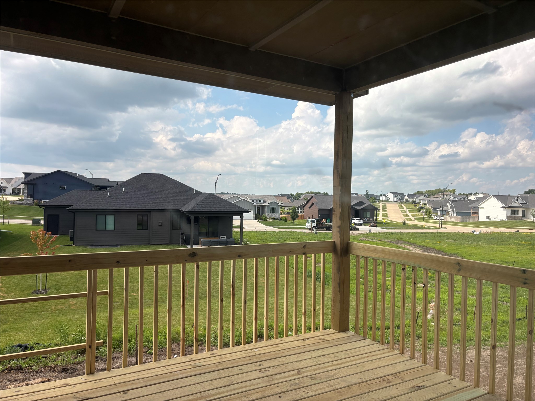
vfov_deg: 53.1
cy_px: 200
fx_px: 402
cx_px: 268
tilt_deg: -2.9
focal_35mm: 26
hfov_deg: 67.3
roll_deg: -1.6
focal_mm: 5.96
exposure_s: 1/1845
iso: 50
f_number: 1.6
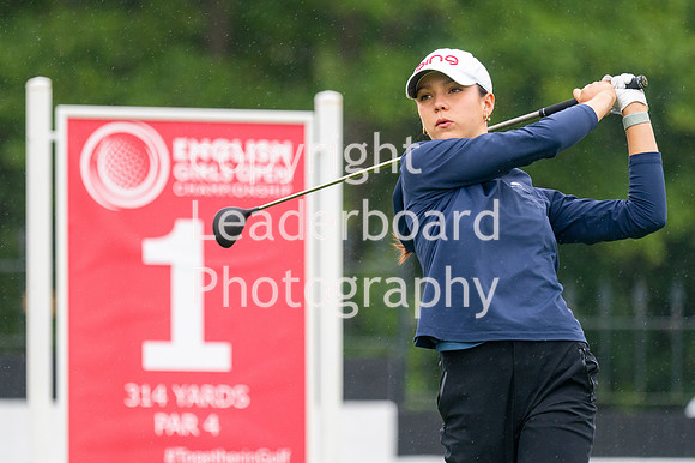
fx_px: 10795
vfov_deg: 2.5
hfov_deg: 3.7
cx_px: 317
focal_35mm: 560
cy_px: 176
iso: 400
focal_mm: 300
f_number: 4
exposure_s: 1/800
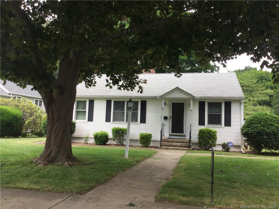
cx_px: 140
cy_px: 104
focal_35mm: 31
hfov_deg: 58.4
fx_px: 250
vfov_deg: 45.4
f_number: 2.4
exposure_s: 1/202
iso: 25
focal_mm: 3.3
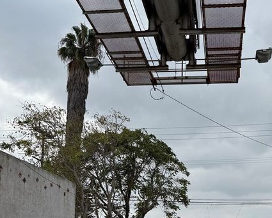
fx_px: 378
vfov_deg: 30.4
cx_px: 188
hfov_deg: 38.9
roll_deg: -0.6
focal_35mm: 47
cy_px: 204
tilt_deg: +6.6
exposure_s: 1/6173
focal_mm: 6.76
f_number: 1.78
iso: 80
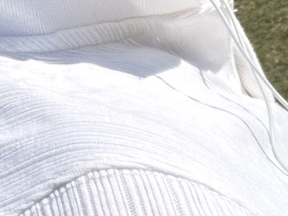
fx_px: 1189
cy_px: -341
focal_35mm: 143
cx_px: -136
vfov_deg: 9.1
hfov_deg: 13.1
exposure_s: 1/3650
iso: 160
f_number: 1.9
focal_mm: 2.71
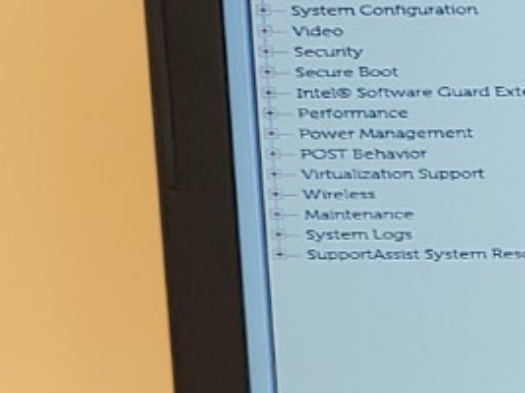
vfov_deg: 8.1
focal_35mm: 178
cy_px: 619
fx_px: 2698
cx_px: 1032
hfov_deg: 10.3
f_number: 1.8
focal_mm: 4.36
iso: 50
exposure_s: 1/61
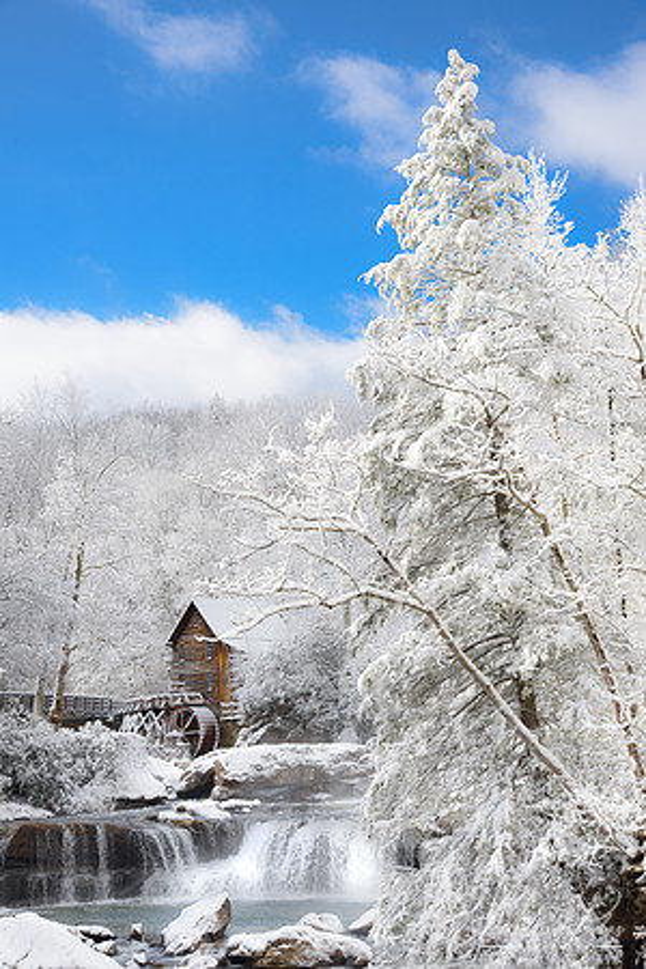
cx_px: 323
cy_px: 484
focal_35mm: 58
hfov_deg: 23.4
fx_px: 1561
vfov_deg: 34.5
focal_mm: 58
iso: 64
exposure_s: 1/60
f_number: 16
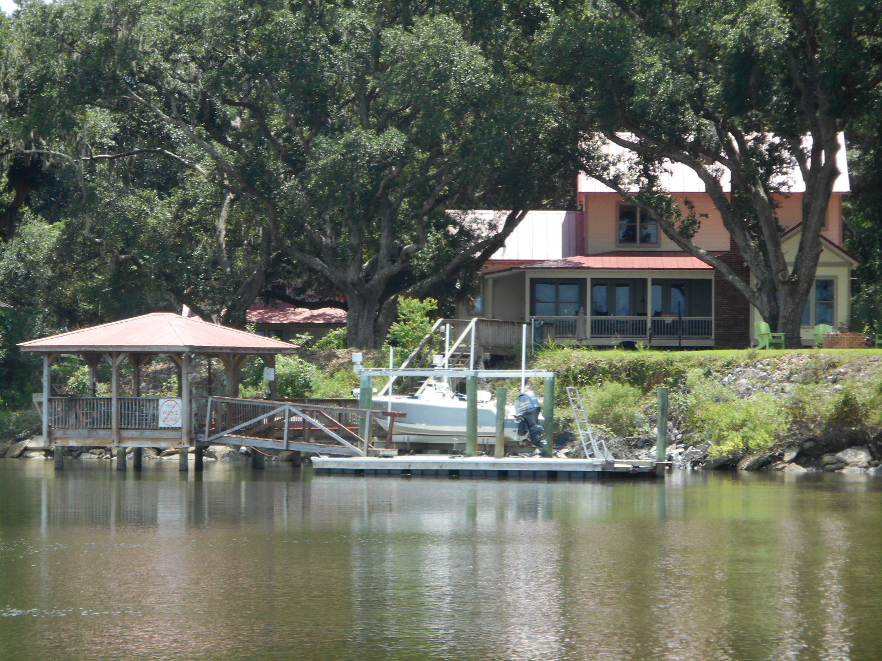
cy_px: 330
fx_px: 3898
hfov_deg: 12.9
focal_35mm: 153
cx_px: 441
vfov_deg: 9.7
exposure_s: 1/100
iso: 80
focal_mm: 27.4
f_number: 6.2
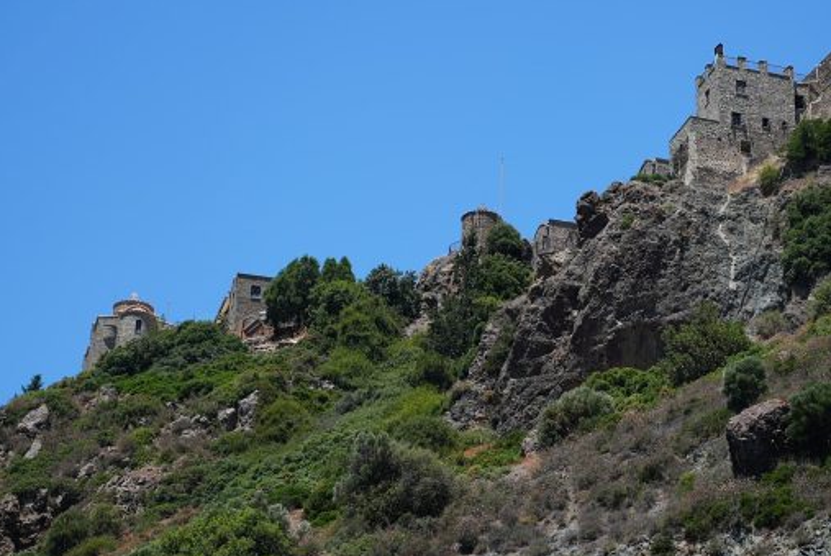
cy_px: 222
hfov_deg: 18.2
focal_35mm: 112
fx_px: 2587
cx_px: 544
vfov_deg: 12.3
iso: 100
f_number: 4
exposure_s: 1/500
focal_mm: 71
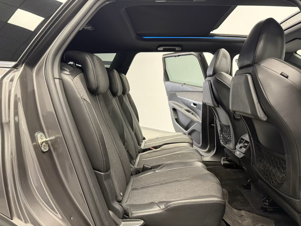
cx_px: 150
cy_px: 113
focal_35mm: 24
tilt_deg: -7.5
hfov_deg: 71.6
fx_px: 209
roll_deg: +0.1
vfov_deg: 56.8
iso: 320
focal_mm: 6.76
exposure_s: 1/50
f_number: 1.78
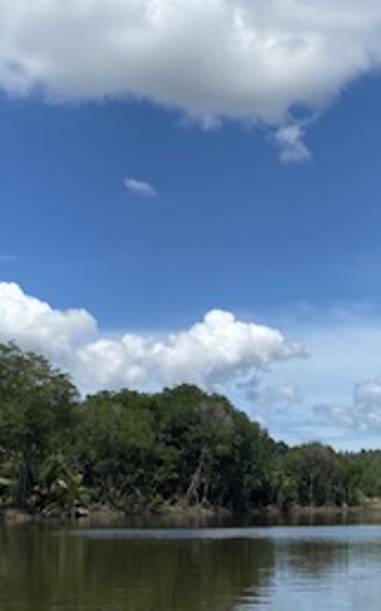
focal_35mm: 64
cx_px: 227
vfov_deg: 30.4
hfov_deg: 20.3
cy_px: 568
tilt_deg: -2.0
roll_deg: -0.3
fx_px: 1064
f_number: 1.8
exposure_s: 1/4115
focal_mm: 4.25
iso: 32
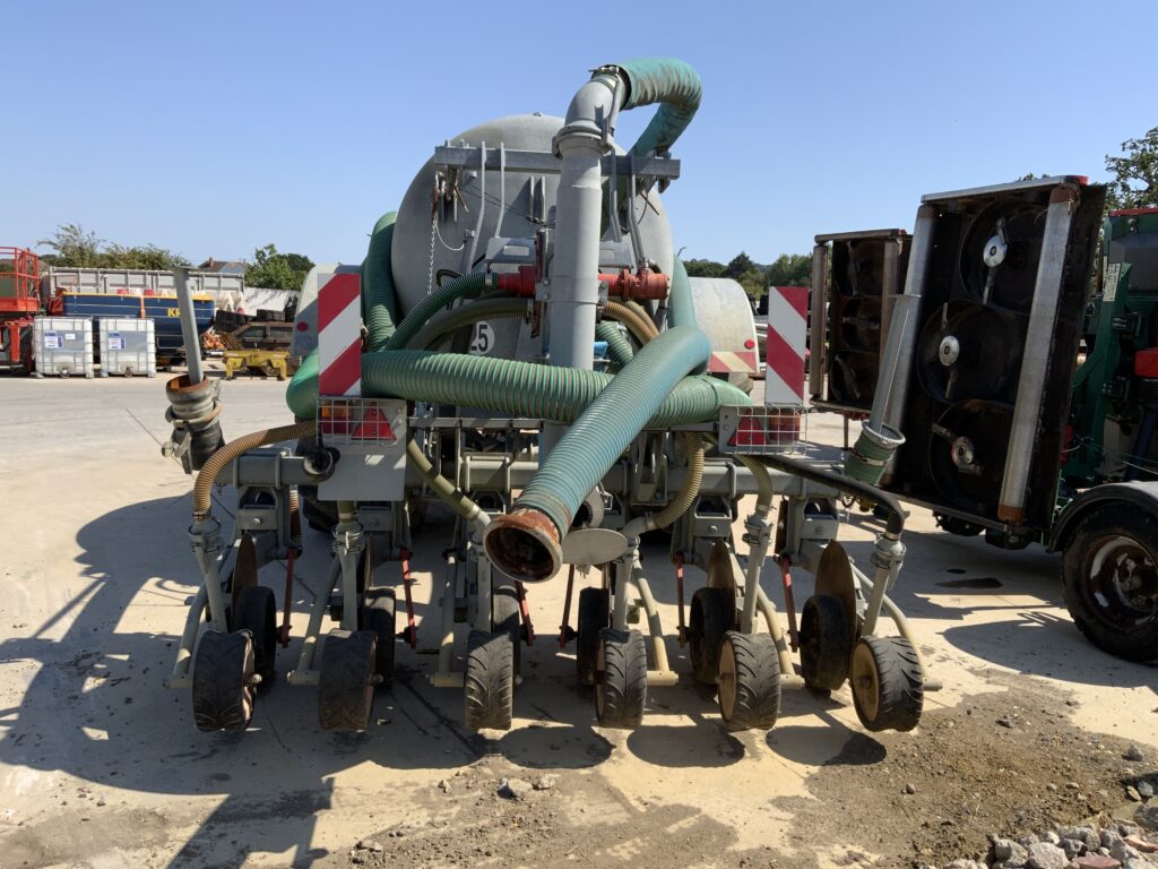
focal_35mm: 29
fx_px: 970
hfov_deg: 61.7
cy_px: 434
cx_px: 579
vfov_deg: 48.2
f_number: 1.8
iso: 16
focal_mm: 3
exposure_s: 1/1730
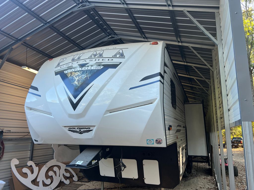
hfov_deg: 67.3
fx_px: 191
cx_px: 127
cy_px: 95
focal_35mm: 26
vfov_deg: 53.1
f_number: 1.5
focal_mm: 5.7
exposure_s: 1/121
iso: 50
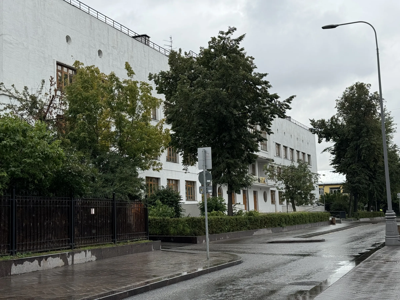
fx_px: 555
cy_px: 150
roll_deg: +2.7
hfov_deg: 39.7
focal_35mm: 48
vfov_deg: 30.3
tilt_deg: +8.2
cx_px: 200
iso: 64
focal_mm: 6.76
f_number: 1.78
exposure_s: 1/2959
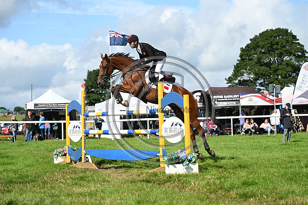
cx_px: 154
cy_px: 102
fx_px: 941
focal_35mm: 110
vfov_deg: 12.5
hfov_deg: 18.6
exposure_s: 1/1250
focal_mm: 110
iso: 140
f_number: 4.5
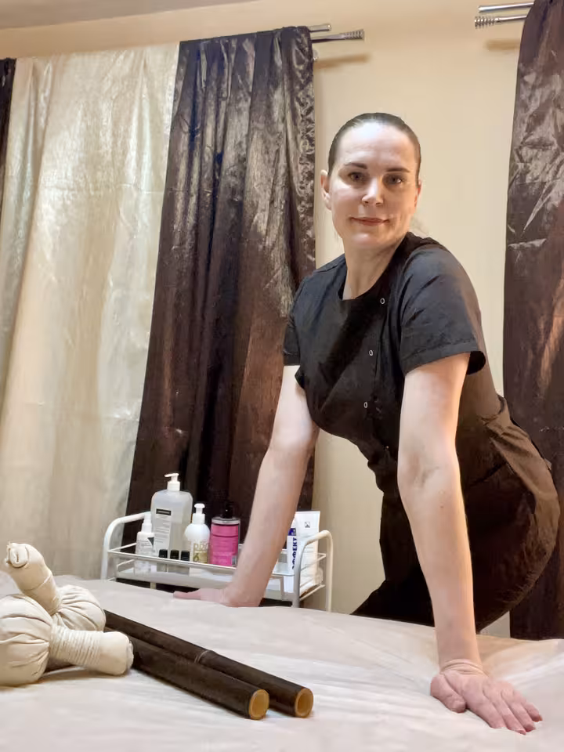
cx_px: 282
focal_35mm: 30
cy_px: 376
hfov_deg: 46.8
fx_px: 652
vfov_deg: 60.0
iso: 320
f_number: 2.2
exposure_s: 1/50
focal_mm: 2.71
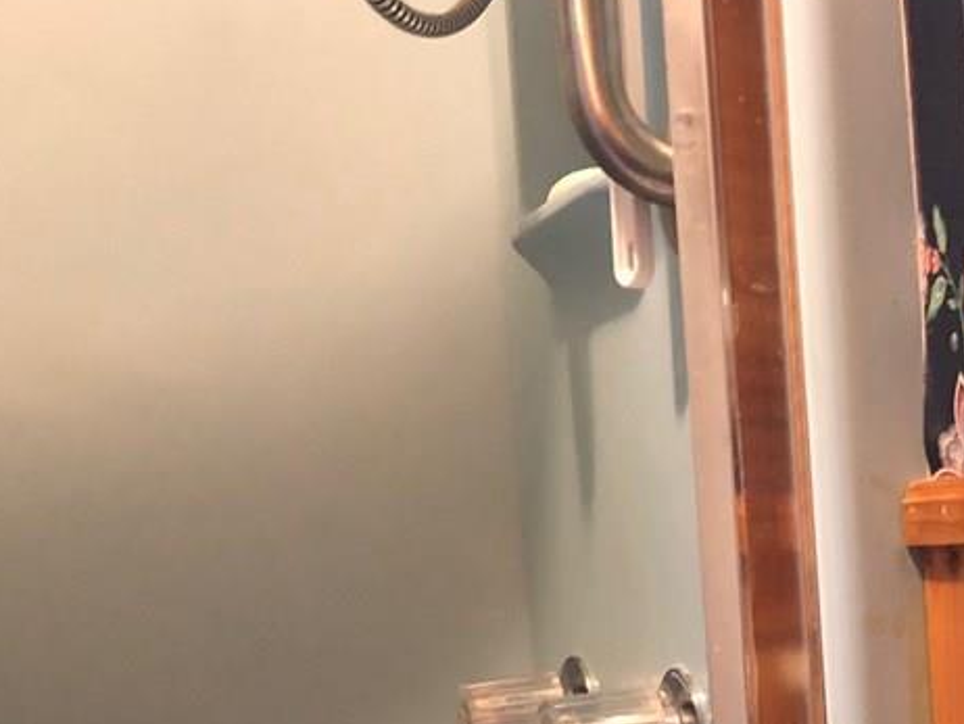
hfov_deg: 29.0
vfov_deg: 22.7
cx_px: 989
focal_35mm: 62
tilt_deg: -6.5
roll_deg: +2.2
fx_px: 1727
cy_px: 739
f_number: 1.8
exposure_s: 1/4
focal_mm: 3.99
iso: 125
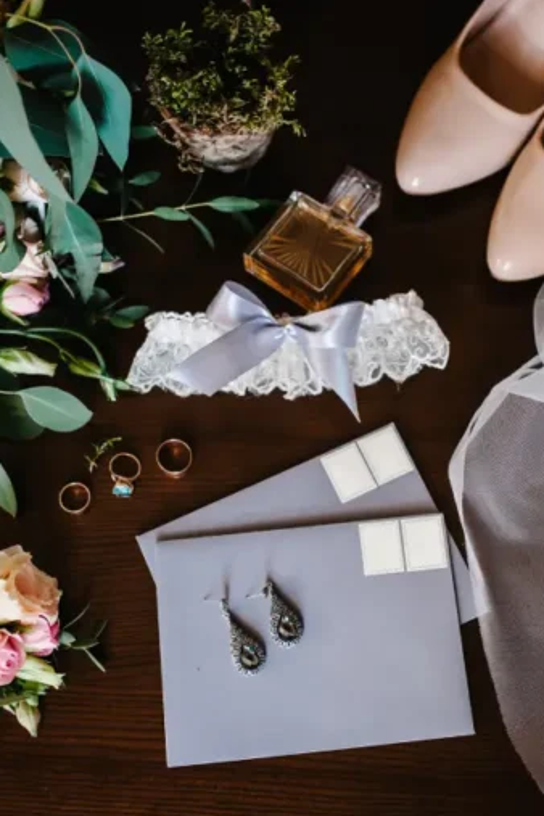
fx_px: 1201
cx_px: 309
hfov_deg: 25.5
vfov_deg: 37.5
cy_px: 406
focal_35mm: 53
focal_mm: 35
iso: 400
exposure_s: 1/200
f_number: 2.8
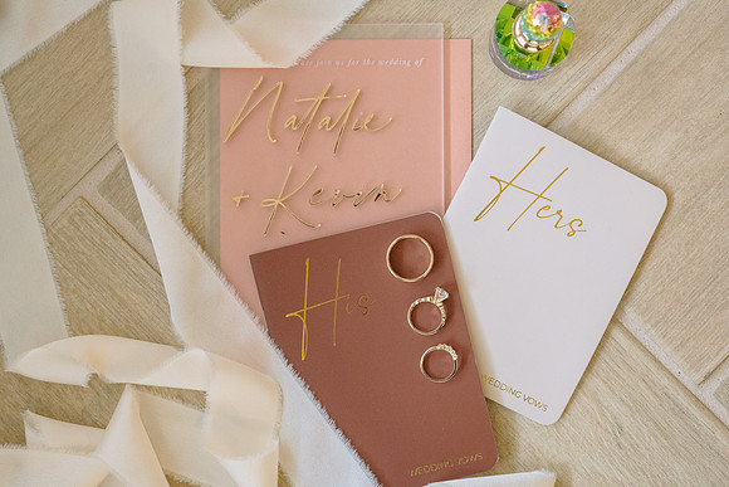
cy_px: 244
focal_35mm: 50
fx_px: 1013
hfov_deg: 39.6
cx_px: 364
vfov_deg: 27.0
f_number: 4.5
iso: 3200
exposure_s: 1/250
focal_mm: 50
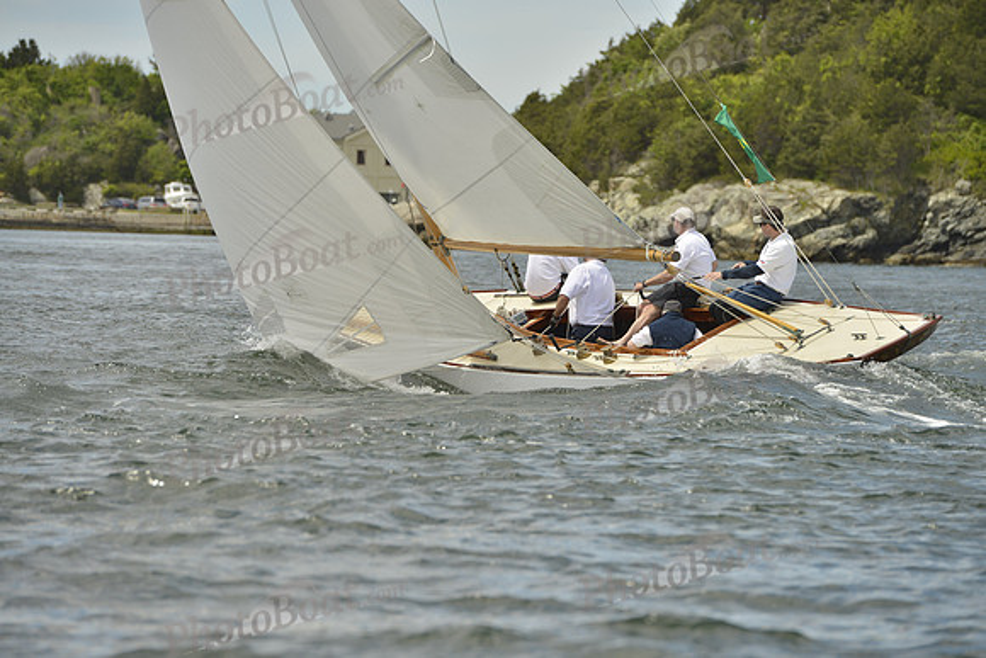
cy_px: 329
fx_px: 5479
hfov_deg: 10.3
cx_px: 493
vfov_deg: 6.9
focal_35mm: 200
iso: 280
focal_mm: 200
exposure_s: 1/1600
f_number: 7.1
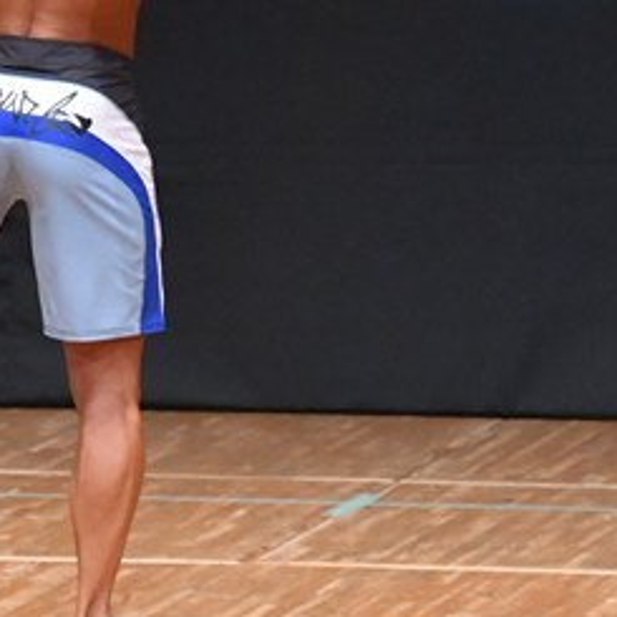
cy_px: 126
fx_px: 14640
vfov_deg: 2.4
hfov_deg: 2.4
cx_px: 67
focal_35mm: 726
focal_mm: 180
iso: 8000
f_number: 5.6
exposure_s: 1/400
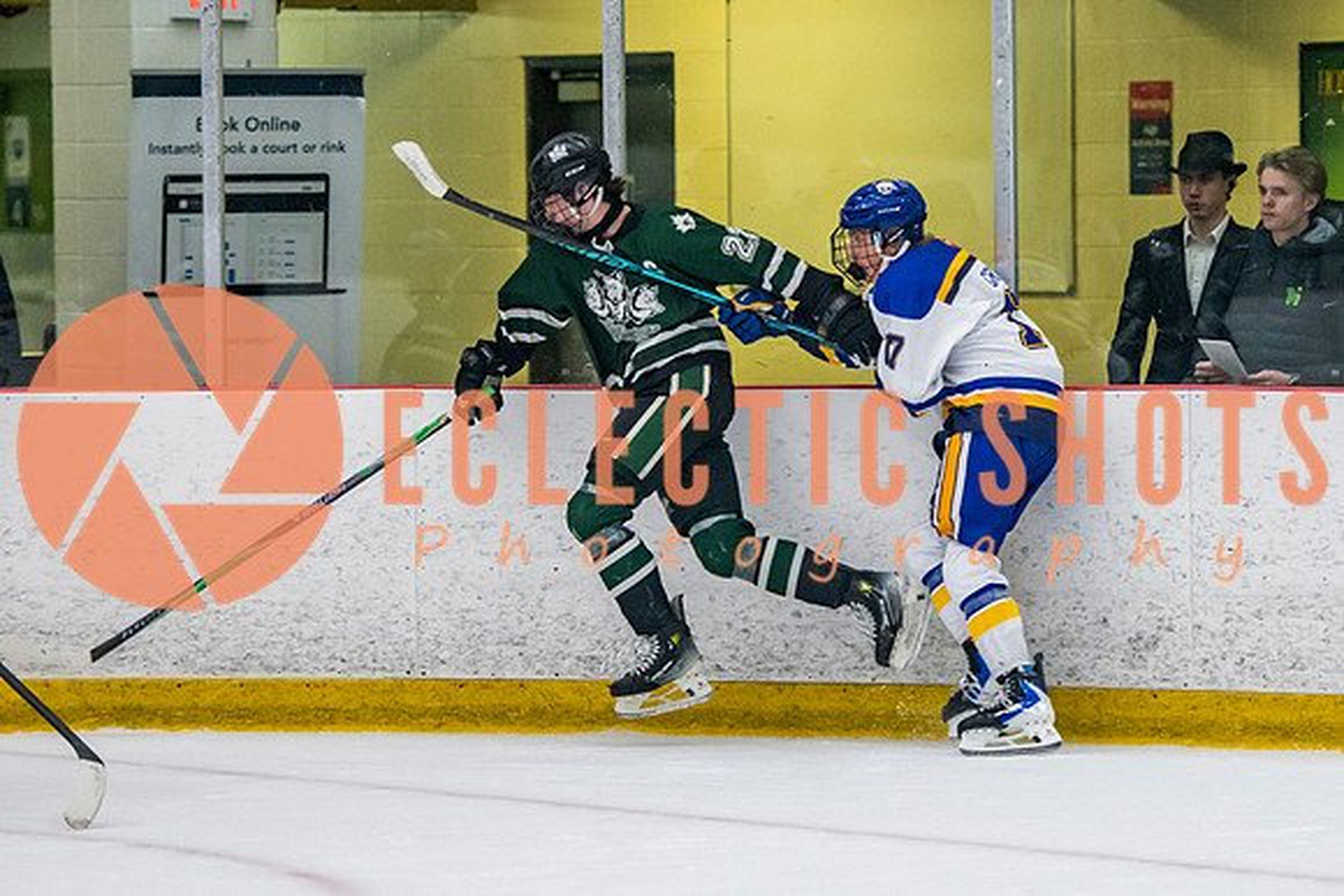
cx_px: 896
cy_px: 406
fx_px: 9391
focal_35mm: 251
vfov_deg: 5.5
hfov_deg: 8.2
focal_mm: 135
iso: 2000
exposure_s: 1/640
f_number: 3.2
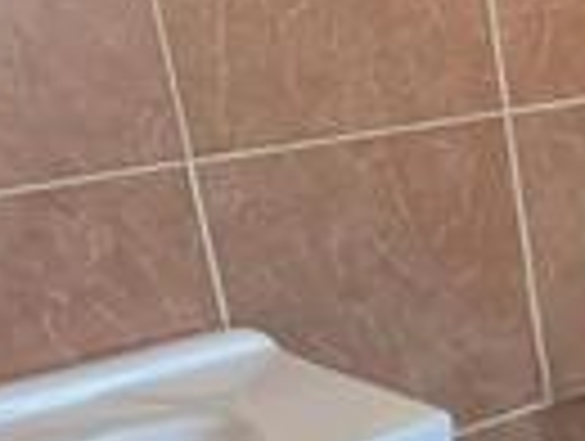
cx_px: 950
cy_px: 459
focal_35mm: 80
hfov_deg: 20.0
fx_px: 1354
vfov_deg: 18.0
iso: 160
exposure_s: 1/101
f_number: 1.9
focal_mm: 2.2
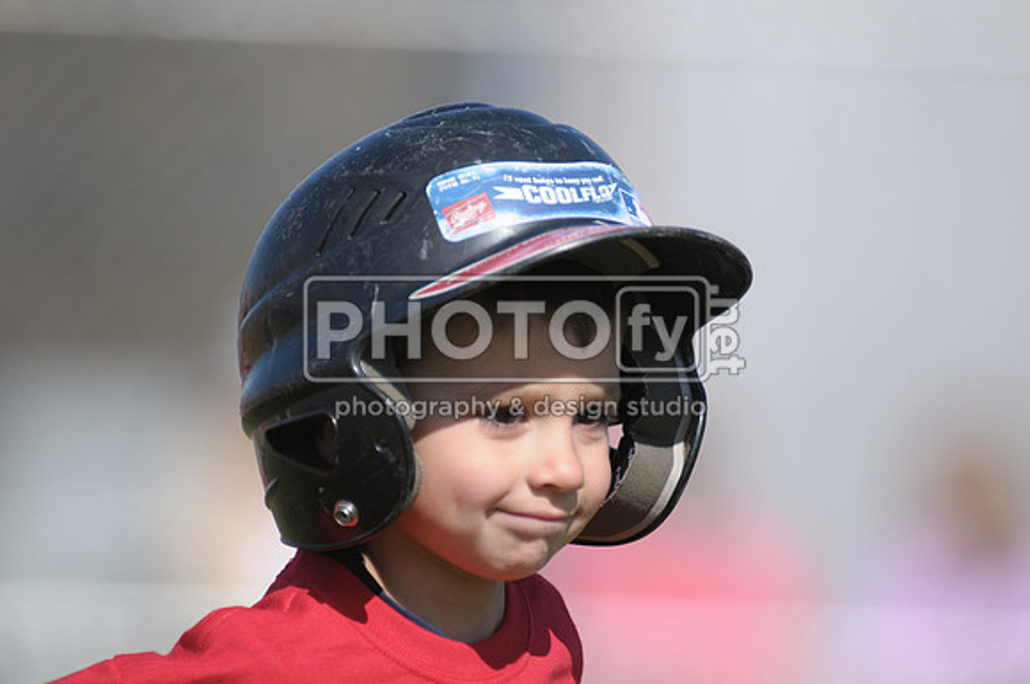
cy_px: 342
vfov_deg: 2.3
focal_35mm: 600
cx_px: 515
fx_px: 17143
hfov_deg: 3.4
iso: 400
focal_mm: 400
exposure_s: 1/3200
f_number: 4
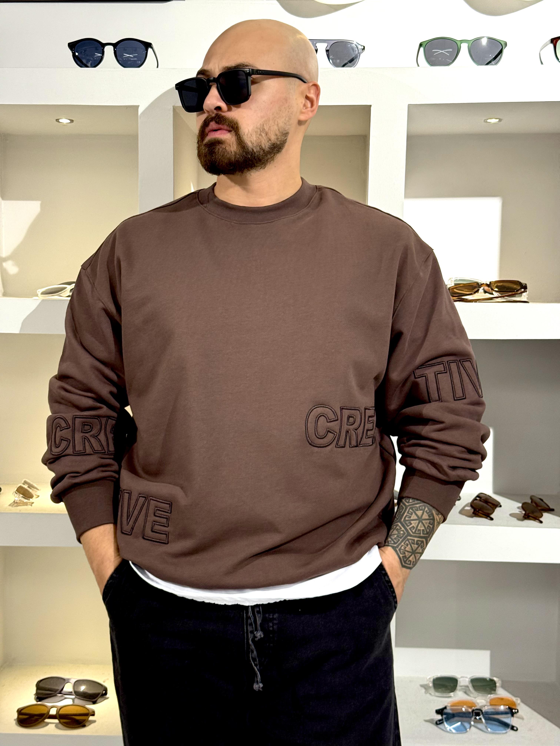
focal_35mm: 48
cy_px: 373
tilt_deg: -4.8
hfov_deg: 30.3
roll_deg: -0.7
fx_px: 1035
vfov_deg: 39.7
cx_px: 280
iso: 125
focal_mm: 6.76
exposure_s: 1/100
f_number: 1.78
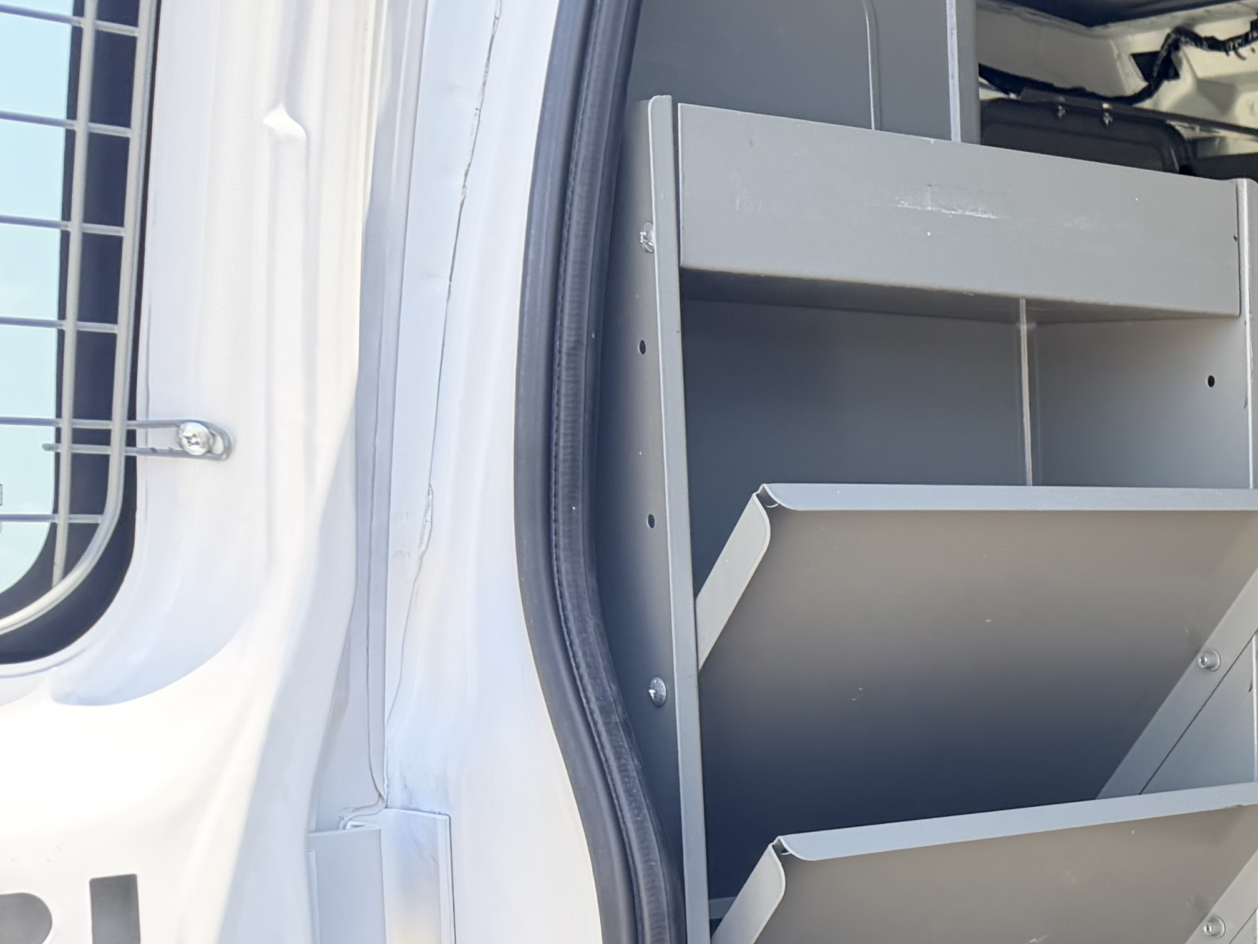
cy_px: 880
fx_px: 2471
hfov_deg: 24.6
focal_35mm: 68
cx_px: 1672
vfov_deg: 21.1
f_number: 1.78
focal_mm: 6.76
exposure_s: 1/598
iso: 100
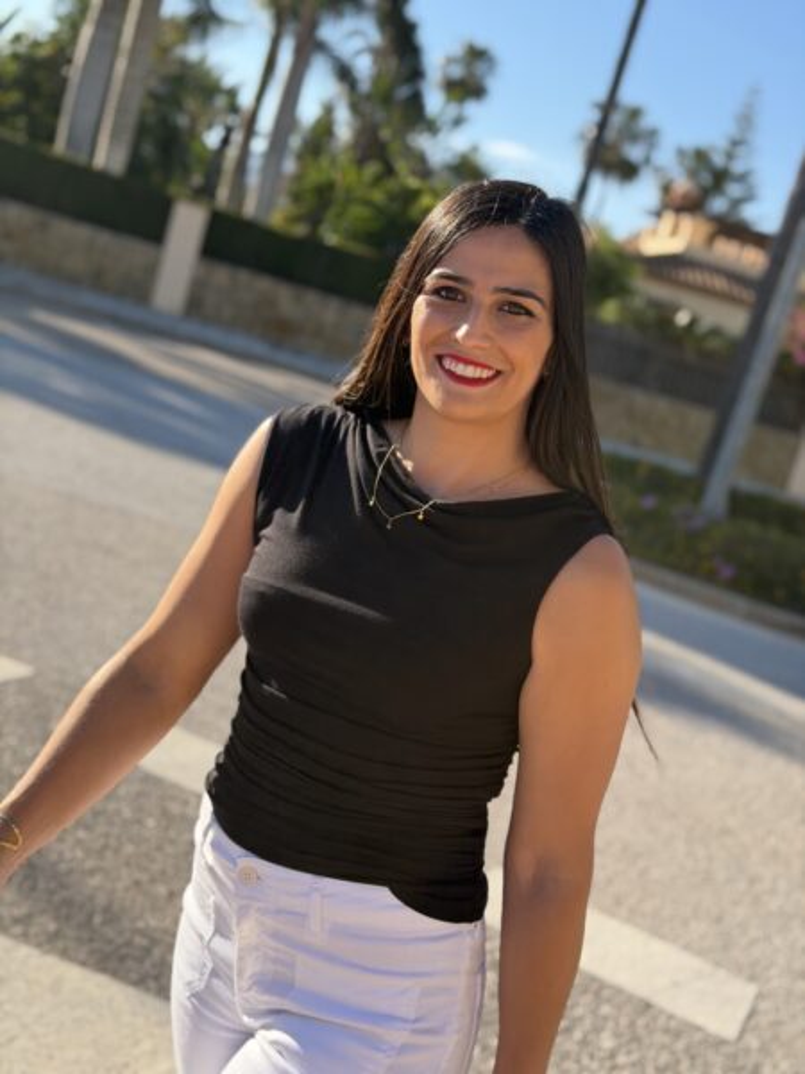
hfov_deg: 30.3
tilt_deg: -12.1
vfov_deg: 39.7
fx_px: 1488
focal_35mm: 48
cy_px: 537
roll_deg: -18.1
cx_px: 402
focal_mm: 6.76
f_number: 1.78
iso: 100
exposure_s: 1/2494
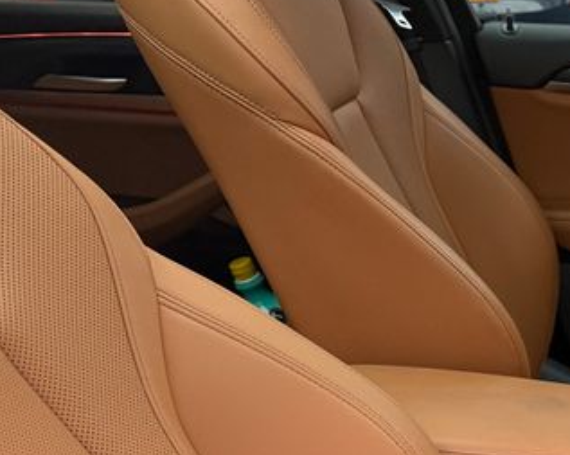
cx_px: 827
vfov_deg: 20.9
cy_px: 433
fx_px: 1197
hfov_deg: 22.5
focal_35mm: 71
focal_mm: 6.76
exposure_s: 1/49
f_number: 1.78
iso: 250
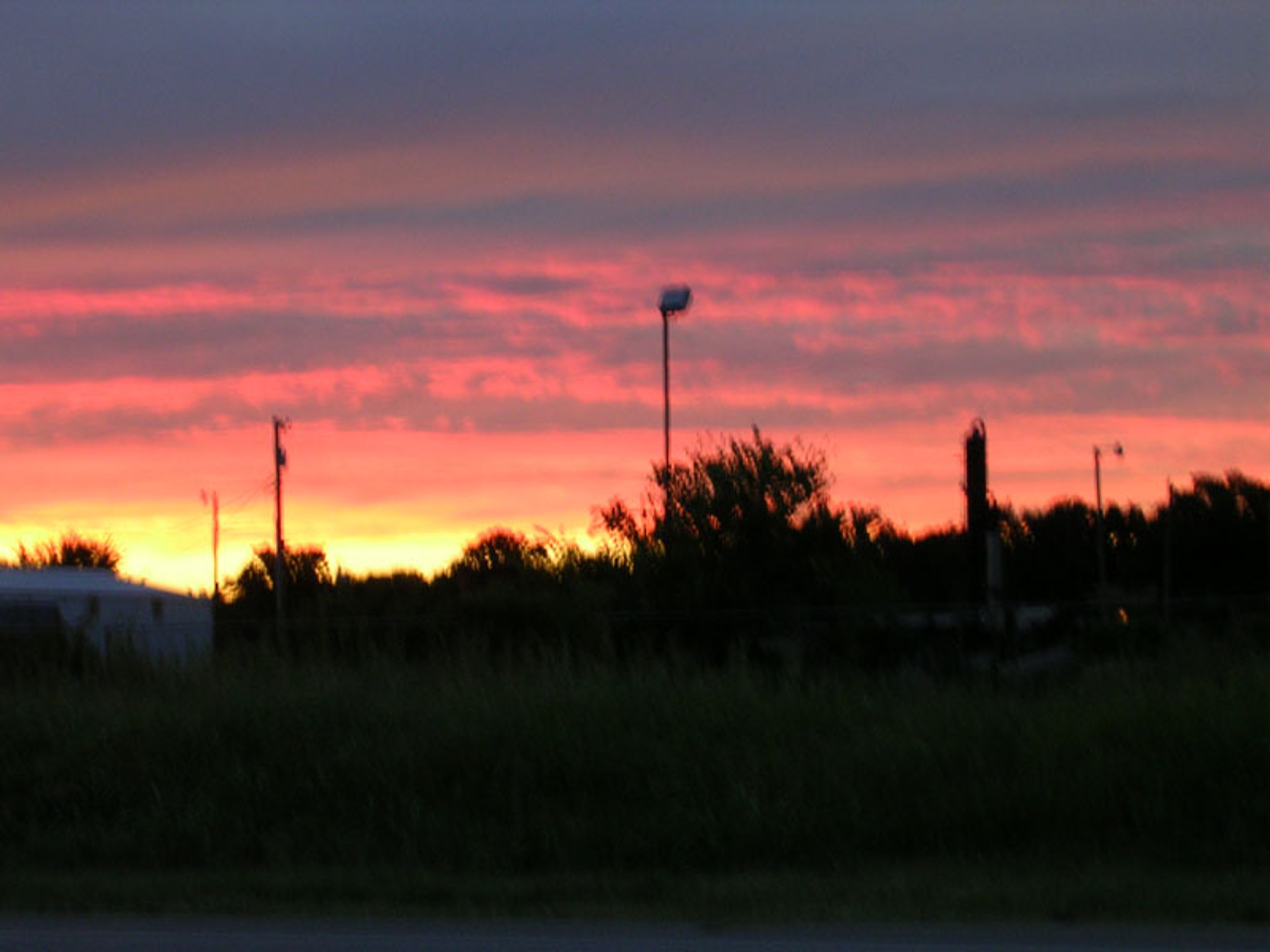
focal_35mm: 95
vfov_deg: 15.6
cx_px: 635
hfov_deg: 20.7
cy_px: 476
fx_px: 3485
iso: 73
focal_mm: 14.5
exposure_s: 1/5.5
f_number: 4.4
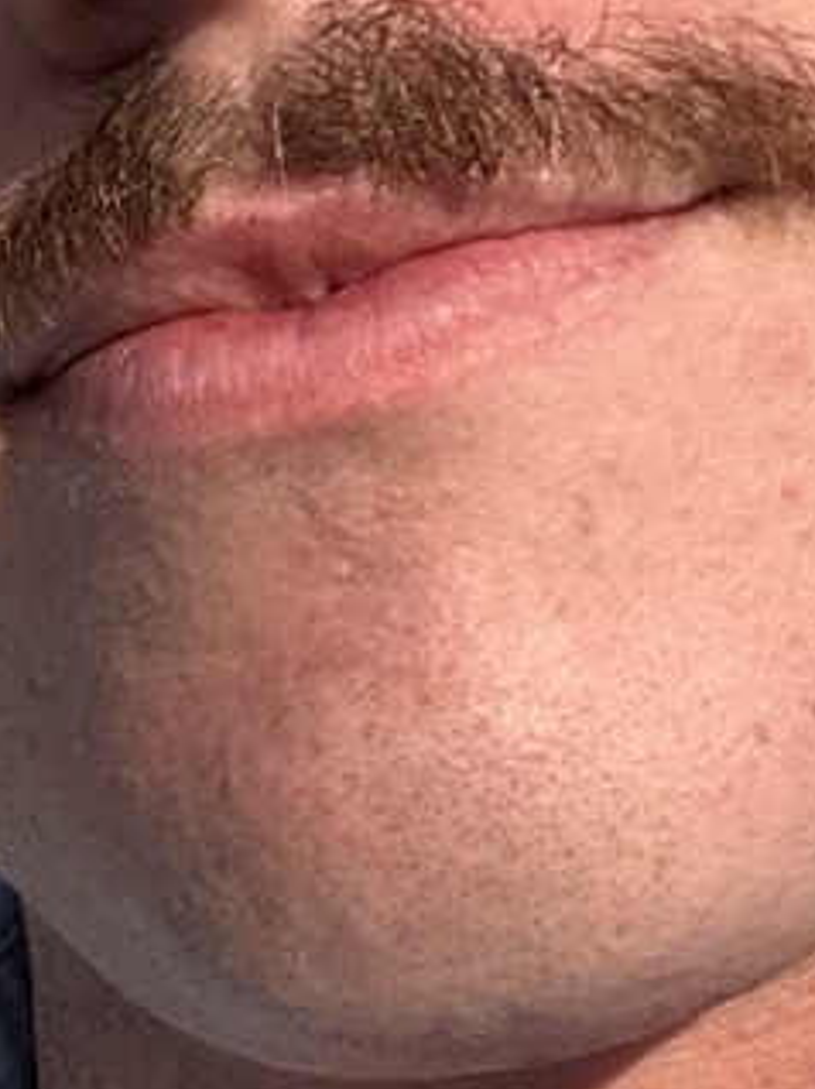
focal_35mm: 151
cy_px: 1034
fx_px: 4747
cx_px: -562
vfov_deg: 13.0
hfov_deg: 9.4
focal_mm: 2.69
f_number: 1.9
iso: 25
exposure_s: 1/1000
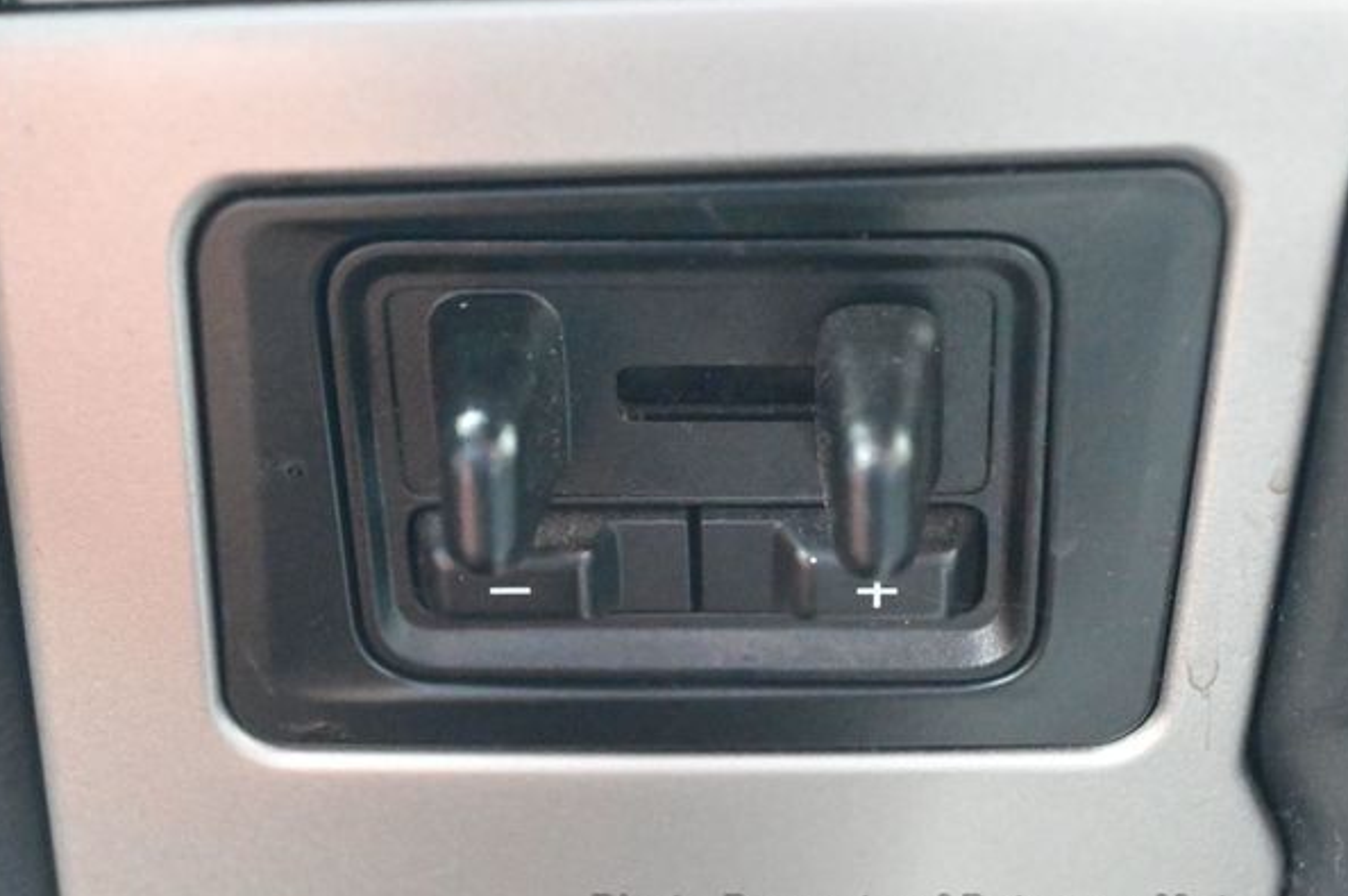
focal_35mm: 70
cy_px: 472
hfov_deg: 29.0
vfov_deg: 19.5
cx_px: 708
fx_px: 2602
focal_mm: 43
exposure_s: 1/60
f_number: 6
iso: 18000
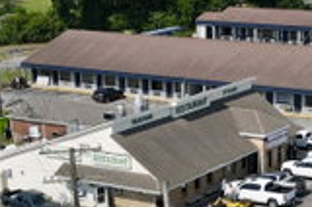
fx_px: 865
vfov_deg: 13.5
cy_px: 180
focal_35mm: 100
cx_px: 256
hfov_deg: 20.2
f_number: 2.8
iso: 100
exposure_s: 1/800
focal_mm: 4.5
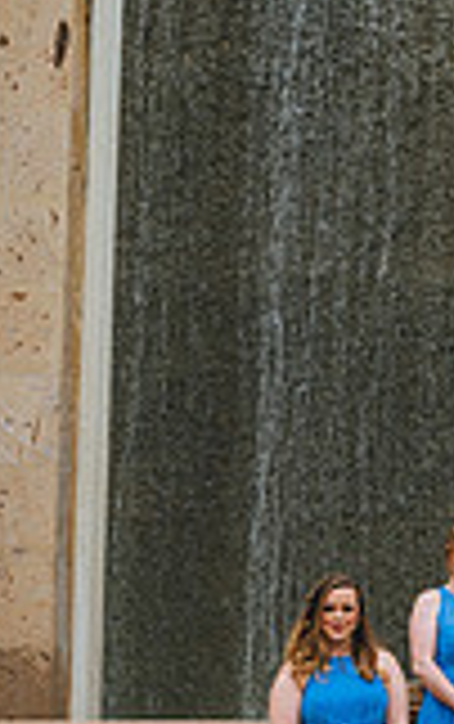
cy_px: 489
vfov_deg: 19.9
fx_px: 2053
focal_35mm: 104
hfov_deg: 11.4
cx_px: 902
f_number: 2.8
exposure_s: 1/500
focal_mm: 28
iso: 125
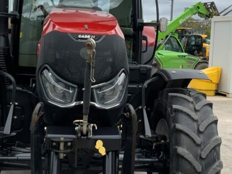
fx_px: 469
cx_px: 120
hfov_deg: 27.8
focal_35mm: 70
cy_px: 89
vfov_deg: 21.0
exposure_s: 1/829
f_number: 1.8
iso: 16
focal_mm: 3
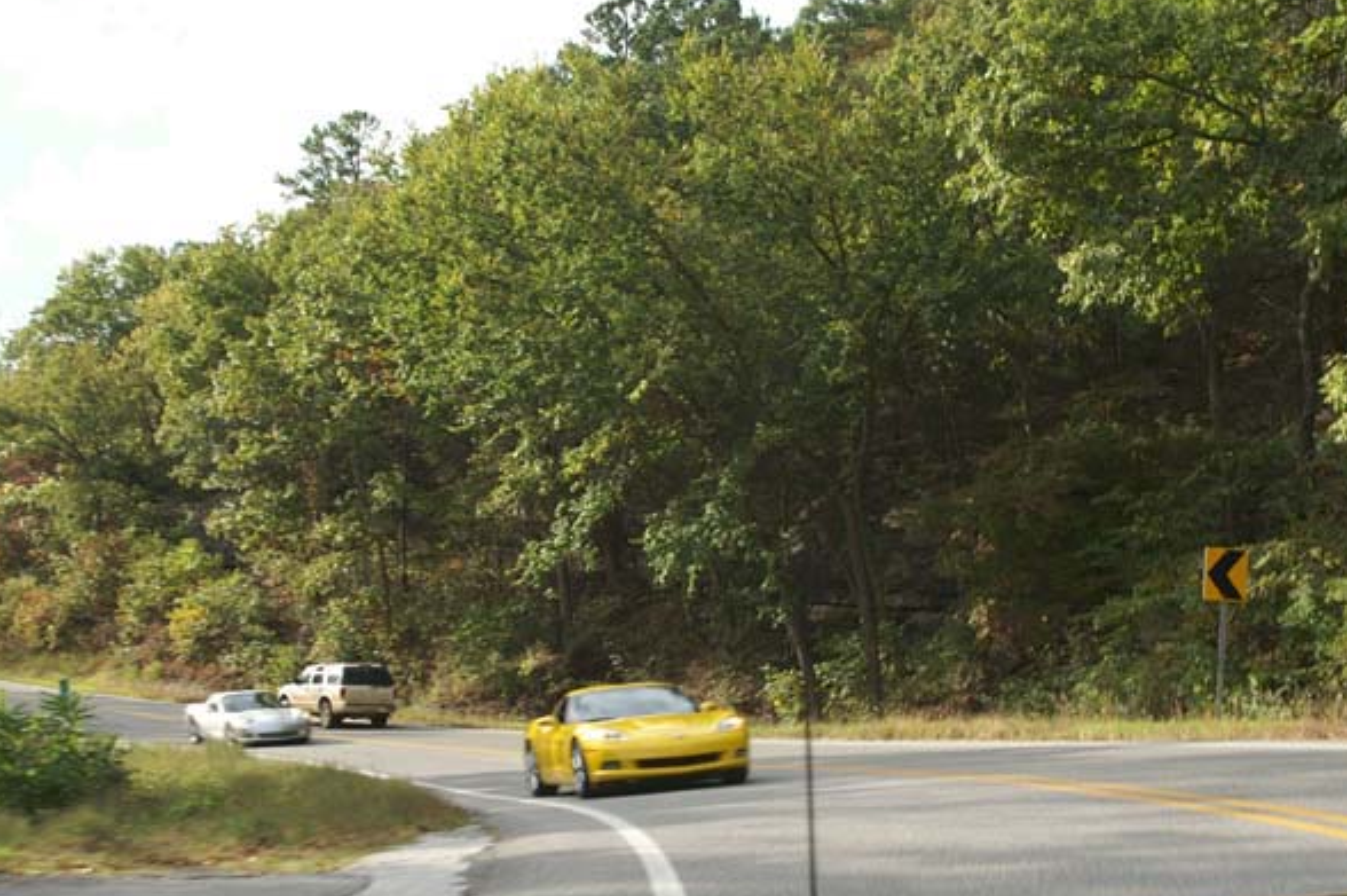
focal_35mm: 49
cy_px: 573
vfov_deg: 27.4
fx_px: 1832
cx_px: 719
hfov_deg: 40.4
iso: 100
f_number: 6.7
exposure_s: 1/90
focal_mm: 24
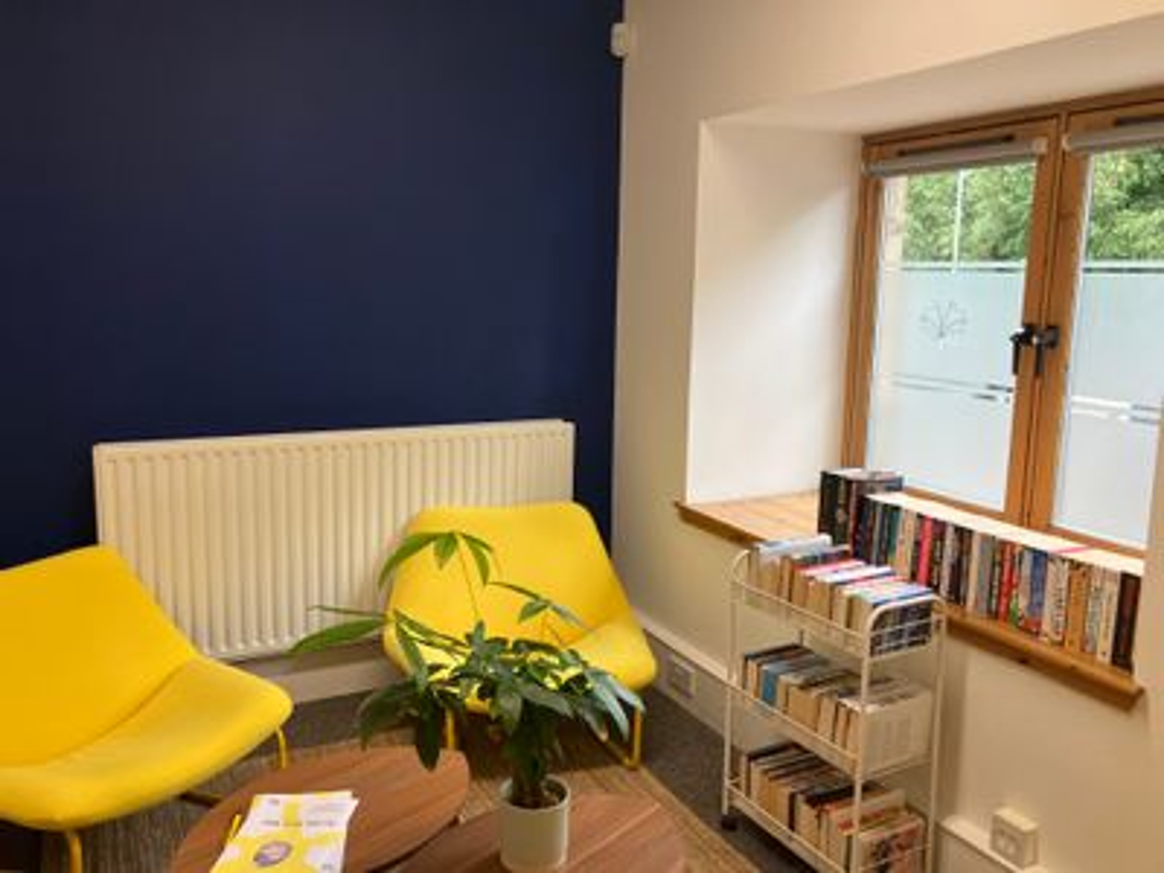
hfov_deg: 63.4
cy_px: 436
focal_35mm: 28
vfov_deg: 49.7
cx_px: 582
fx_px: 942
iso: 80
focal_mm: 3.99
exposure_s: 1/100
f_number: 1.8
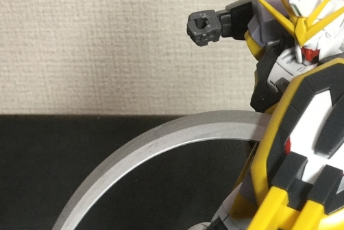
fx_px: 736
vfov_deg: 16.7
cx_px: 252
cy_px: 299
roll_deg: -1.4
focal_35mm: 77
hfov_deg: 26.0
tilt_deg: -35.2
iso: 50
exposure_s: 1/30
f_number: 2.4
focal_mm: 3.3
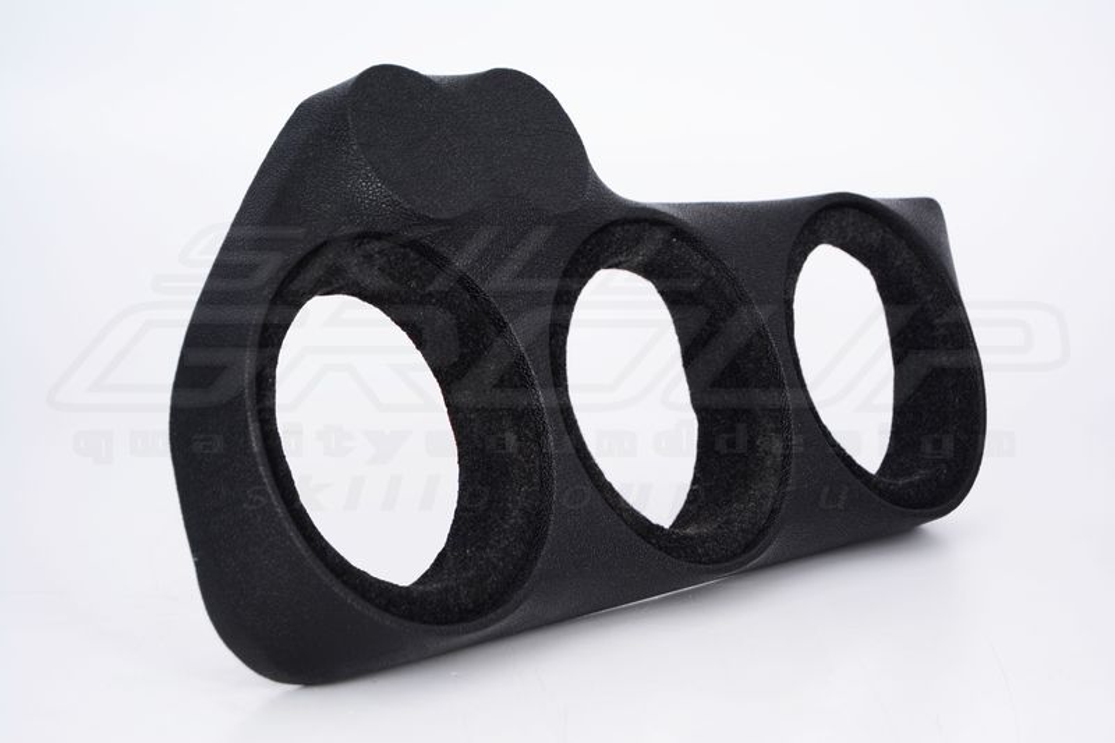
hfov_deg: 24.6
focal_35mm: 82
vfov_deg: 16.5
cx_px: 558
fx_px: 2555
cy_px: 372
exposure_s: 1/60
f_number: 5.6
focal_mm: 55
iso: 400
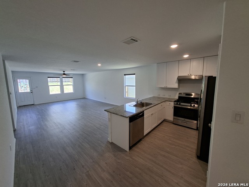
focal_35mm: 13
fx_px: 94
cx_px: 124
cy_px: 94
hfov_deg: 106.2
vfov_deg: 89.9
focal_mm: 1.74
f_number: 2.2
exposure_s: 1/40
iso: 40
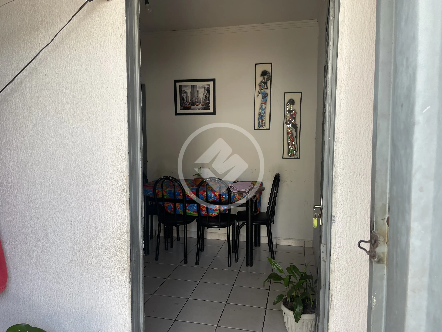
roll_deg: +0.1
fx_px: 332
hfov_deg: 67.3
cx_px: 221
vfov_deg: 53.1
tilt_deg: -5.3
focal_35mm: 26
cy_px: 166
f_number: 1.6
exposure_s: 1/121
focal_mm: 4.2
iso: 50
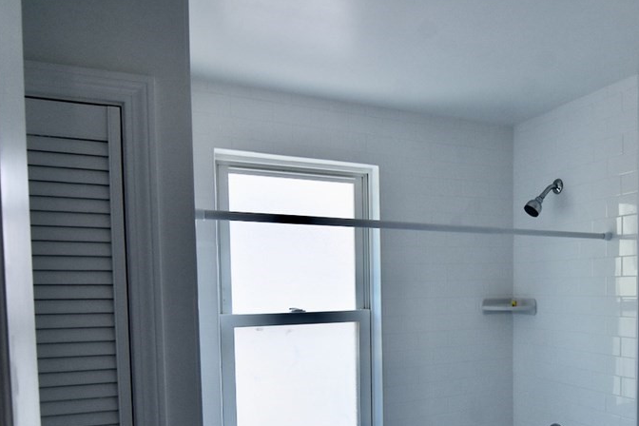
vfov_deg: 40.3
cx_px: 452
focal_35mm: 32
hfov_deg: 56.7
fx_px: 568
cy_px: 305
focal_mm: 14
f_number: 6.3
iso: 800
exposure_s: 1/160
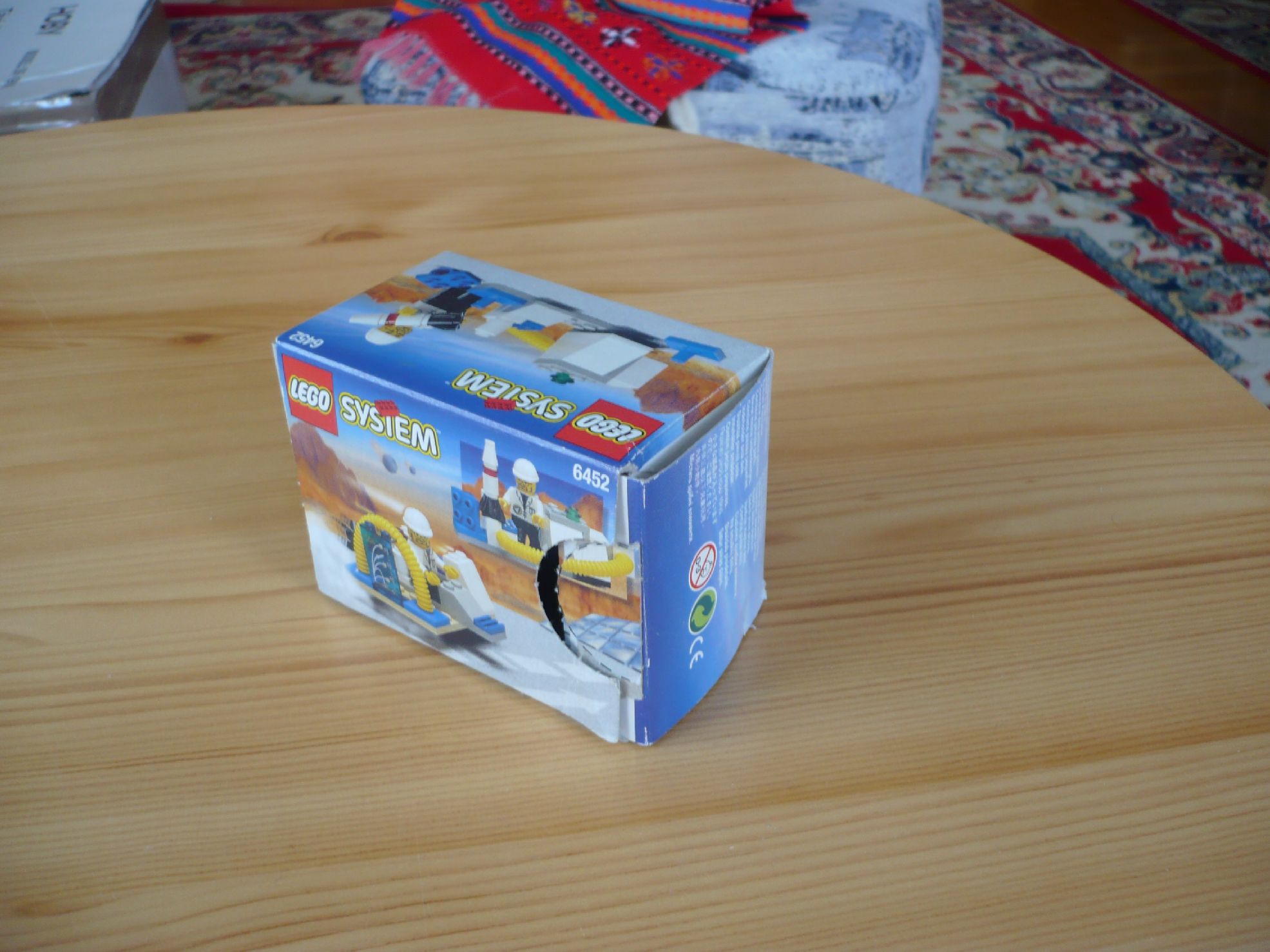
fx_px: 1284
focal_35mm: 35
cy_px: 476
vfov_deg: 40.7
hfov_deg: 52.6
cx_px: 635
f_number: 2.8
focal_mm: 5.8
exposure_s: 1/40
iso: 100
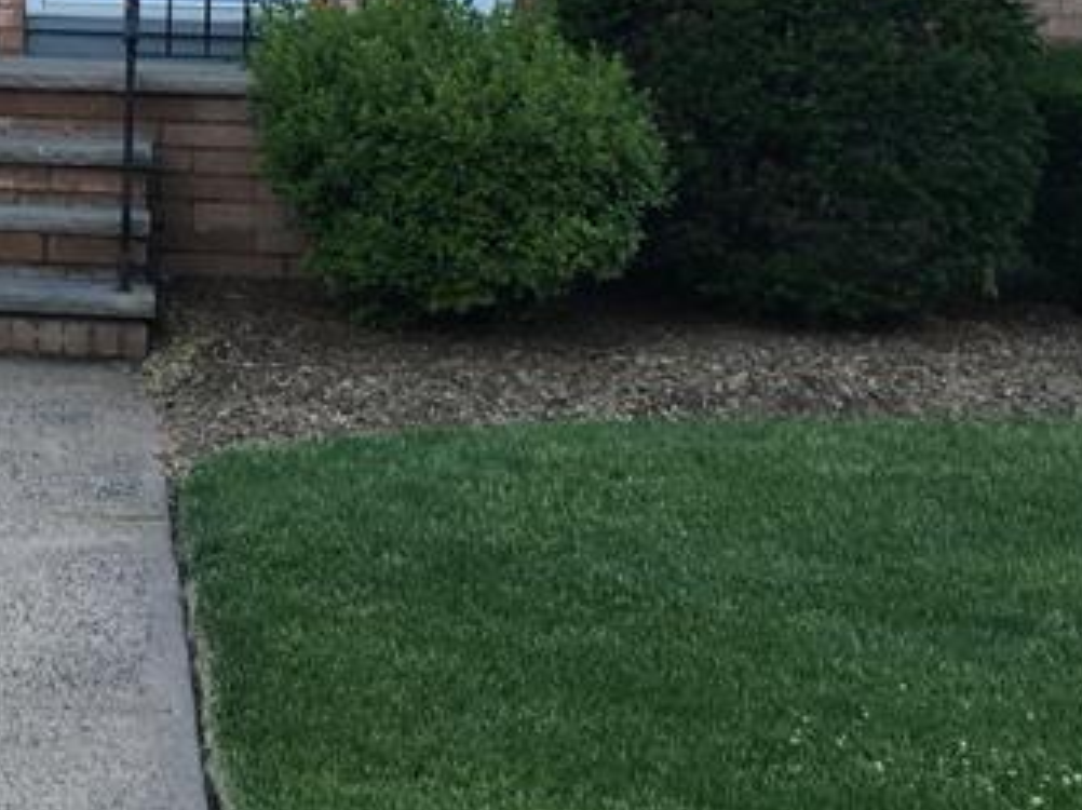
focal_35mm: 89
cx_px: -117
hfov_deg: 20.9
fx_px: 2780
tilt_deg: +4.5
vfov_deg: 15.9
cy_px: -198
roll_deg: -2.1
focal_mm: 4.15
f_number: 2.2
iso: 25
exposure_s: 1/60
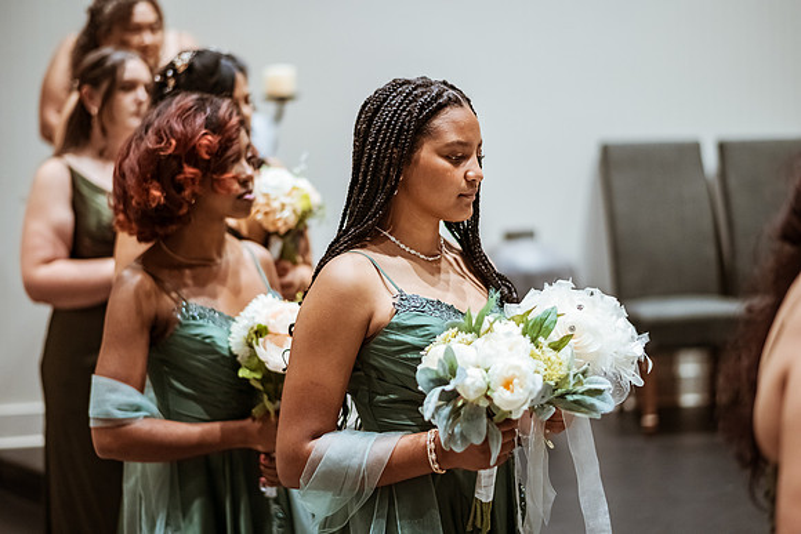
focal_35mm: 58
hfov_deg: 34.5
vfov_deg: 23.4
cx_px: 400
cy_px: 267
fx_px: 1291
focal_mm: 58
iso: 1600
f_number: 1.4
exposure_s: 1/800
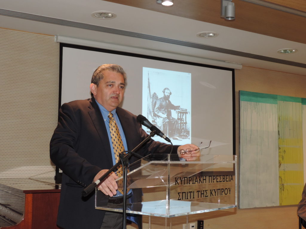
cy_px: 114
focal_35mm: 50
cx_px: 153
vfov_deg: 29.1
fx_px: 442
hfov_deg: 38.2
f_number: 3.6
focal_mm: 8.9
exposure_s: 1/40
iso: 220
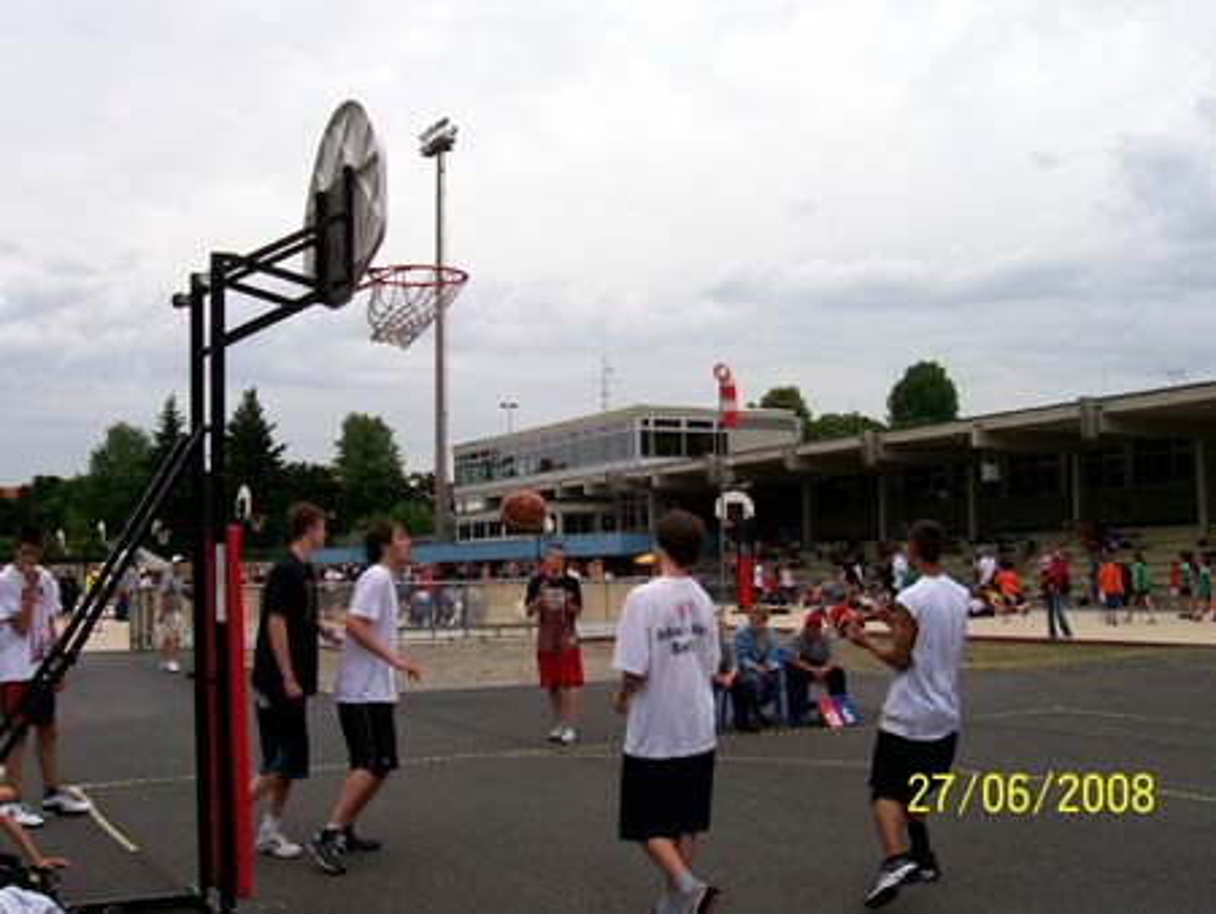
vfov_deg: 34.4
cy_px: 457
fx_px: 1476
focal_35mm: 42
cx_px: 608
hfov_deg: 44.8
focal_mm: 7
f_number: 5.6
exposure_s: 1/295
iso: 80
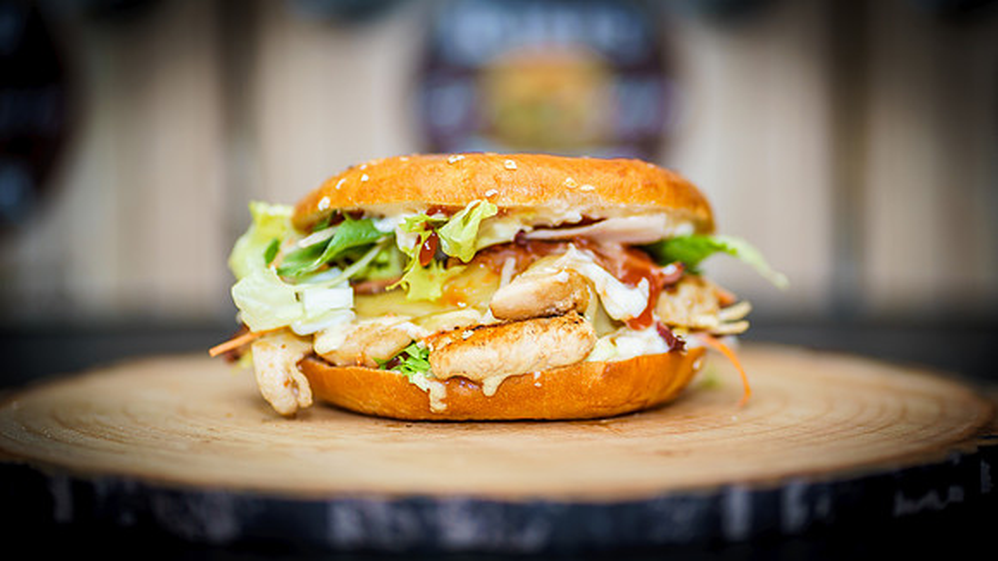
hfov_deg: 21.7
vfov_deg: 12.3
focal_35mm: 98
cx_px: 527
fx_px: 2606
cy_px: 214
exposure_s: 1/80
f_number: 1.8
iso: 100
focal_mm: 85
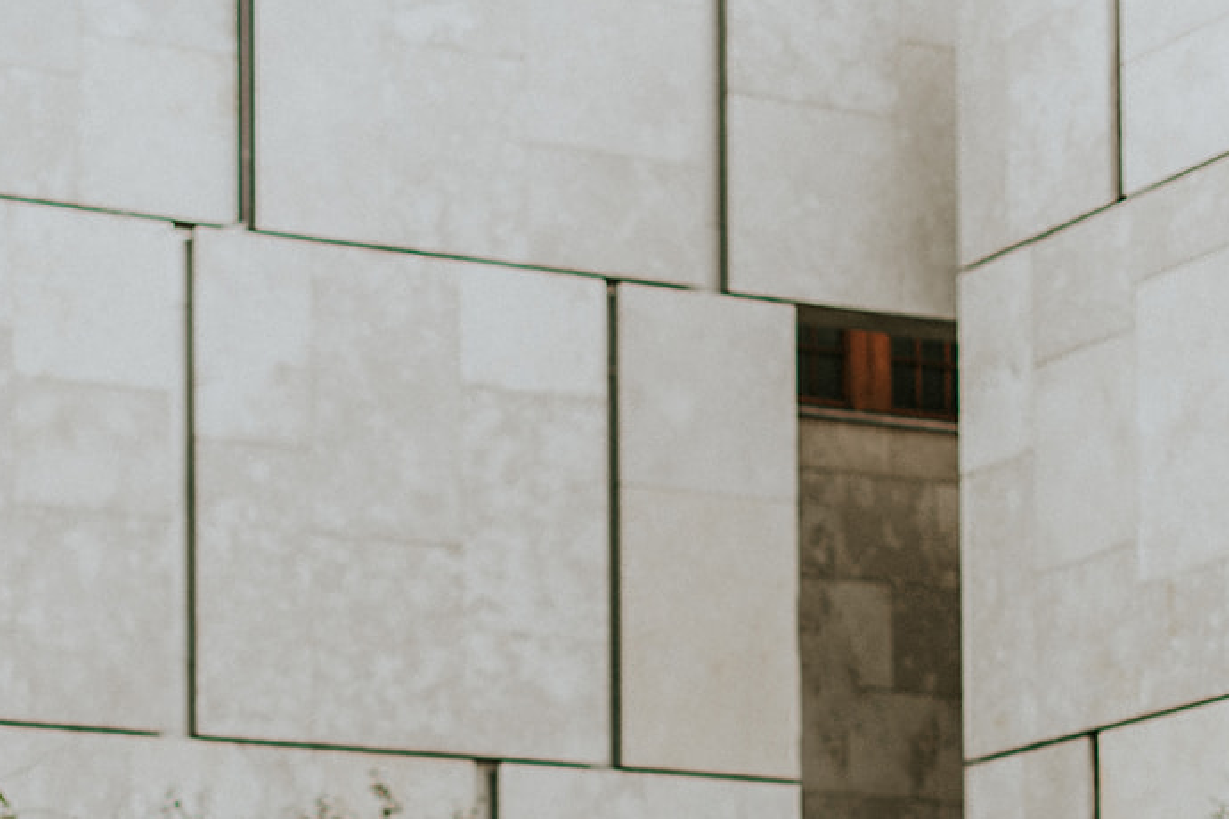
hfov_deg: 17.6
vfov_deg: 11.6
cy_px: 917
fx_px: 3960
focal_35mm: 116
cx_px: 378
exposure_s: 1/800
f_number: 2
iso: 200
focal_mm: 50
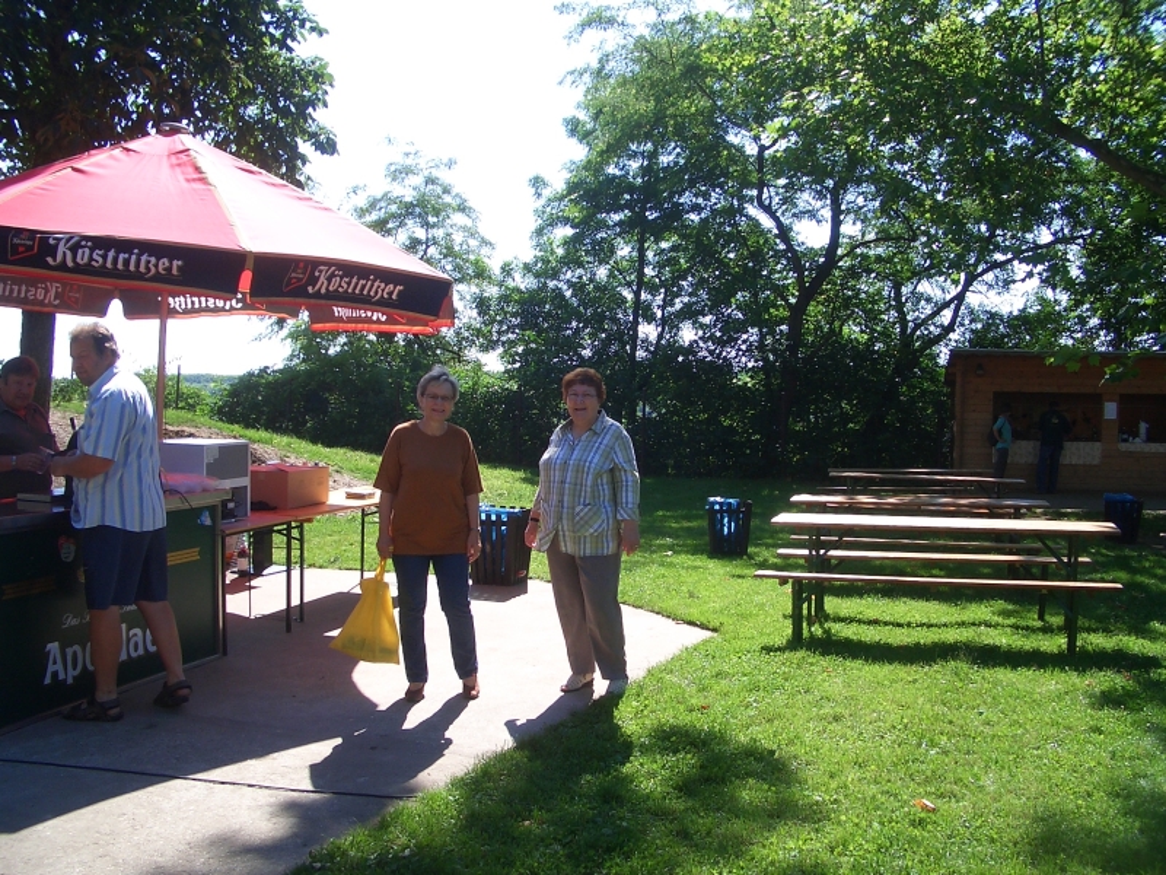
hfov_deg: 52.6
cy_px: 438
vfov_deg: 40.7
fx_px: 1179
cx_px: 583
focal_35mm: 35
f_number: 4.3
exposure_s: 1/250
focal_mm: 5.8
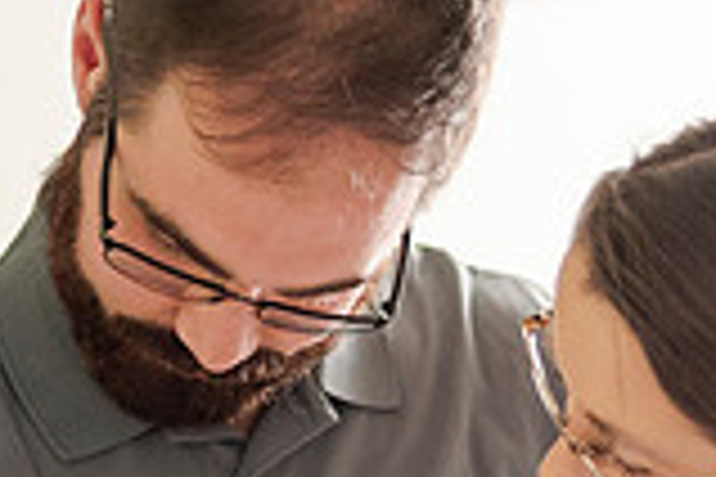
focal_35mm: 128
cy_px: 646
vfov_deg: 10.4
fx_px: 2546
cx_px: 594
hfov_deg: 15.9
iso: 800
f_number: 1.8
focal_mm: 35
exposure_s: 1/125
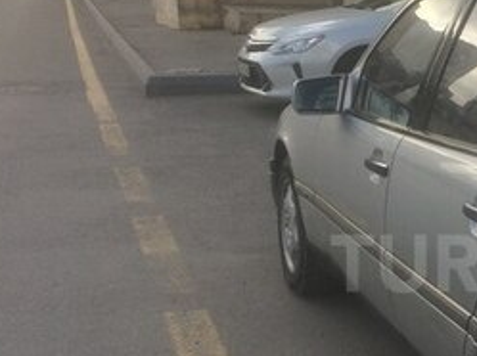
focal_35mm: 77
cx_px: 527
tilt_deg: -13.0
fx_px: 1060
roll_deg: -1.9
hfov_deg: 23.7
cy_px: 263
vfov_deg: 19.0
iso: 32
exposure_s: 1/789
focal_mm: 4.15
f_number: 2.2
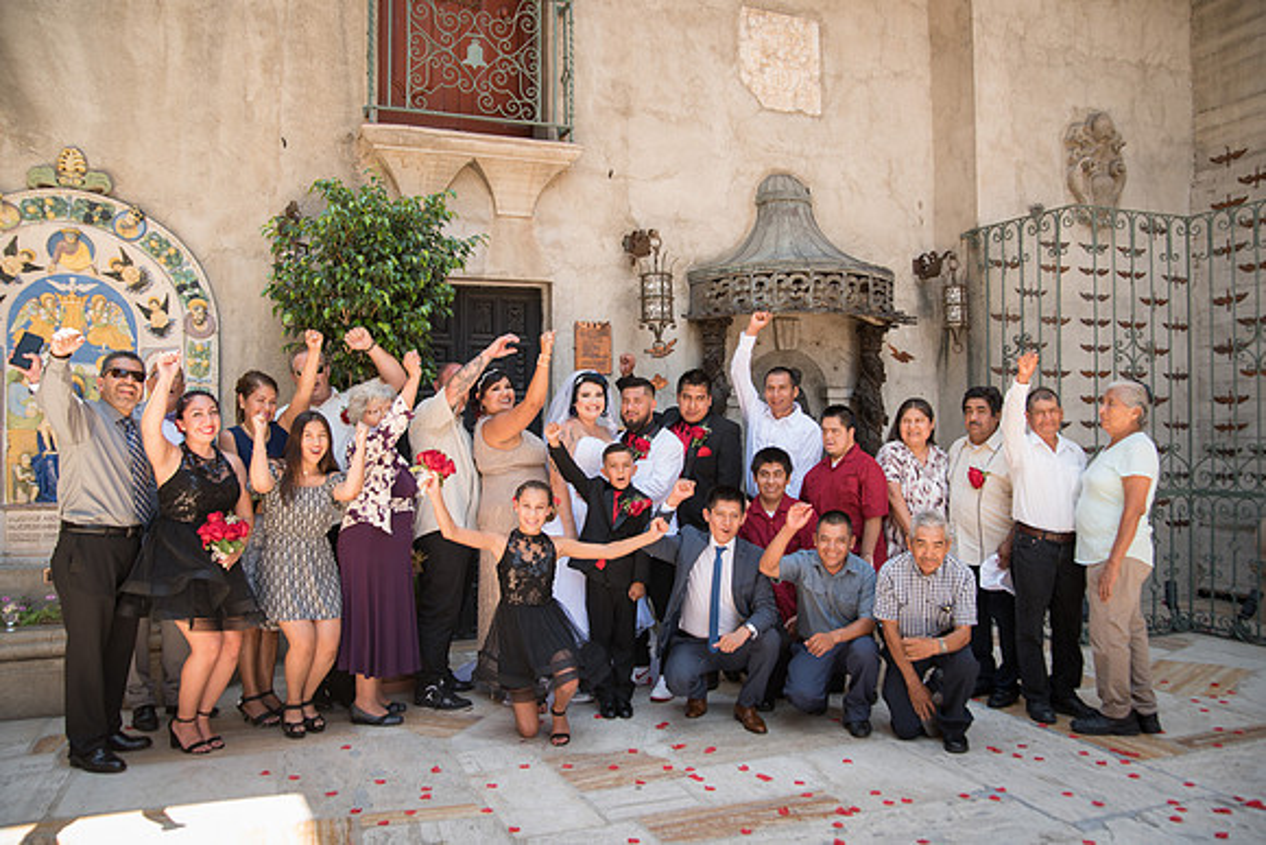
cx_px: 633
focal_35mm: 28
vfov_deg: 46.4
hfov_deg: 65.5
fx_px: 985
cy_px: 422
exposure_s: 1/100
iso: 100
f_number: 4.5
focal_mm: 28
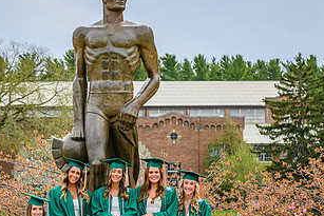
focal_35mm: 138
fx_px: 1243
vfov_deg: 9.9
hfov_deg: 14.8
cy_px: 166
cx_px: 120
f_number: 5.6
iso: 400
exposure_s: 1/1000
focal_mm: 70
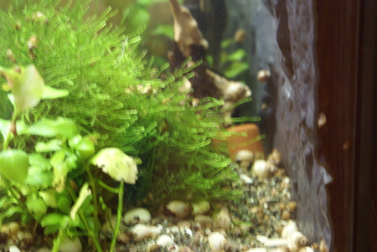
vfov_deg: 18.2
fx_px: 786
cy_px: 126
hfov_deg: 27.0
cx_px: 188
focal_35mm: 75
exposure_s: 1/5
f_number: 5.6
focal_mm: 50
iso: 800
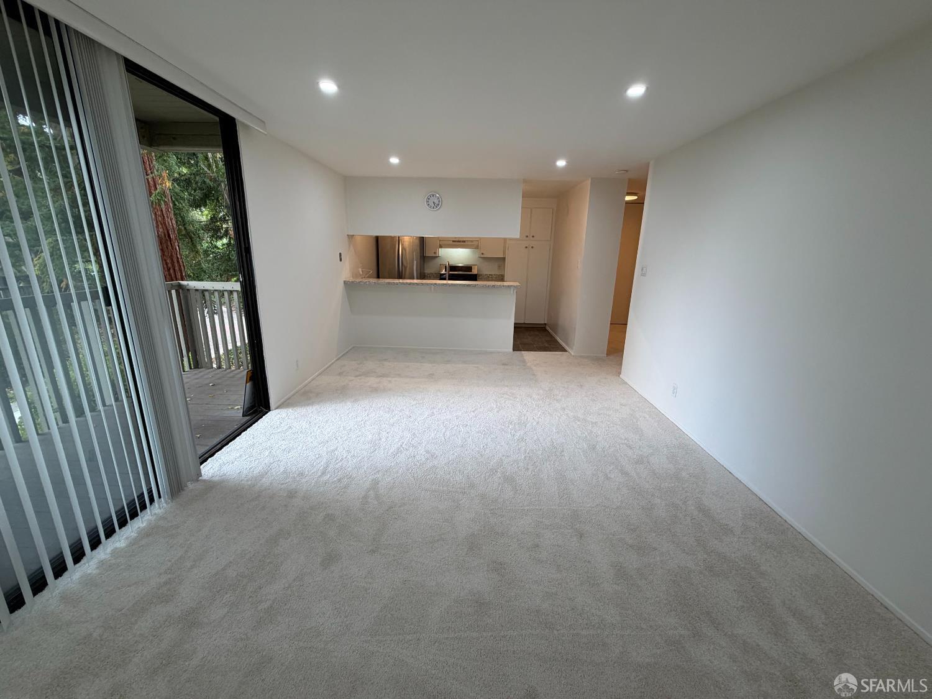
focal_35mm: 14
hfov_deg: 102.1
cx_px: 466
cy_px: 350
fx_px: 377
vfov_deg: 85.7
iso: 125
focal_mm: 2.22
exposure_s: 1/120
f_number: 2.2
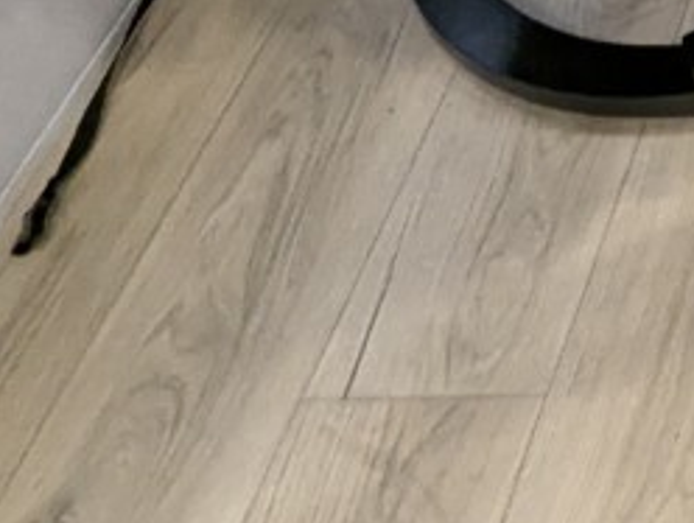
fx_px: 1808
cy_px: -640
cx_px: 1367
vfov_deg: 13.3
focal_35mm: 90
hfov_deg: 16.7
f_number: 2.2
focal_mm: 2.35
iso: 173
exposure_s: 1/58.8
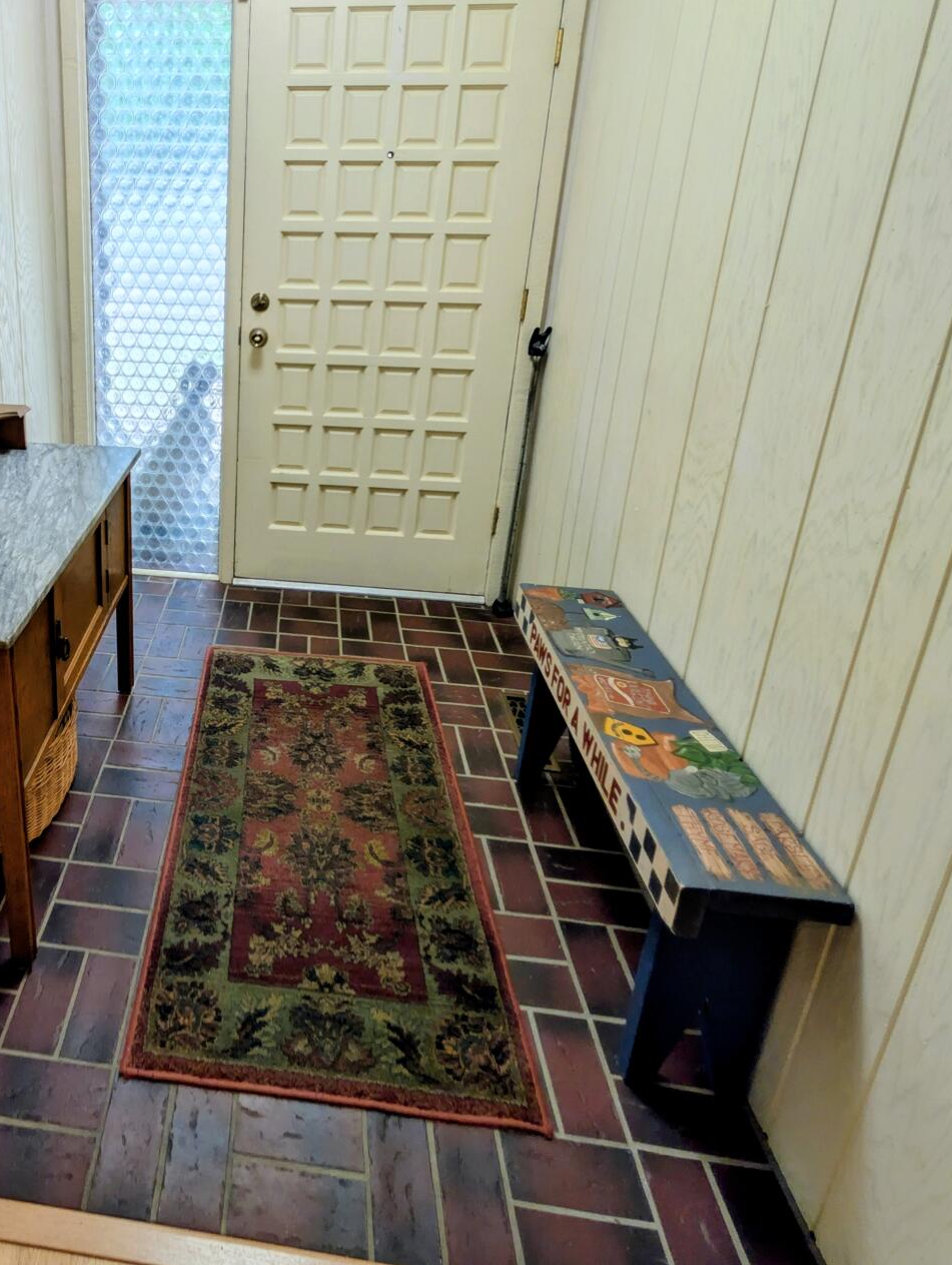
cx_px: 218
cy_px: 455
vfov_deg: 82.6
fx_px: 695
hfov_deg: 64.0
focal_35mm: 19
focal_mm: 2.02
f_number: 1.7
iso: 55
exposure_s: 1/120
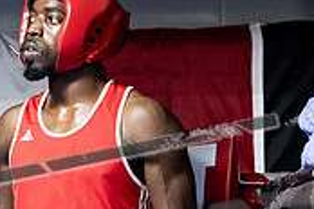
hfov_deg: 8.7
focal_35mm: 234
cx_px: -16
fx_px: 2041
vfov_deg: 5.9
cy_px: 203
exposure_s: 1/1000
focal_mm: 70
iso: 10000
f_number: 2.8
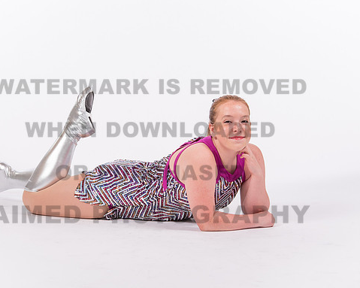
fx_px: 1555
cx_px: 162
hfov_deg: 13.2
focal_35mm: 146
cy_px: 137
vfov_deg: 10.6
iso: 250
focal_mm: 122
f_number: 11
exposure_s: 1/160
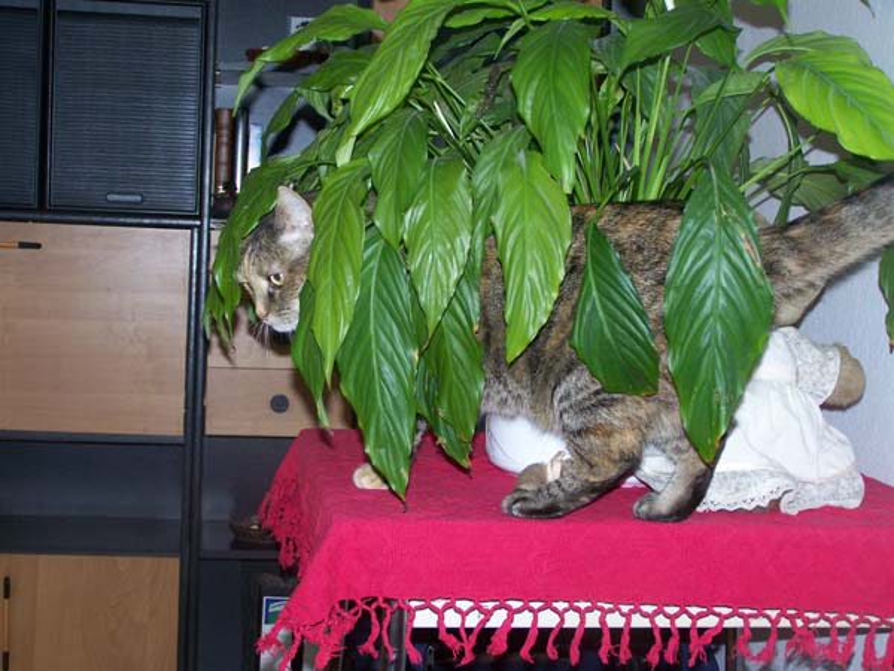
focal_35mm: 64
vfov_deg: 22.9
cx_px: 447
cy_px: 336
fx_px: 1653
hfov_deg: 30.3
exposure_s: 1/80
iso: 160
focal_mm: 10.7
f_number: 3.2
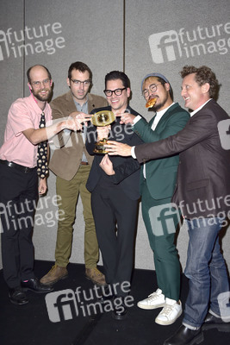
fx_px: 326
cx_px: 115
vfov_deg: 55.8
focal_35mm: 34
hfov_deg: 38.9
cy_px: 172
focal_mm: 34
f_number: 6.3
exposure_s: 1/250
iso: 500
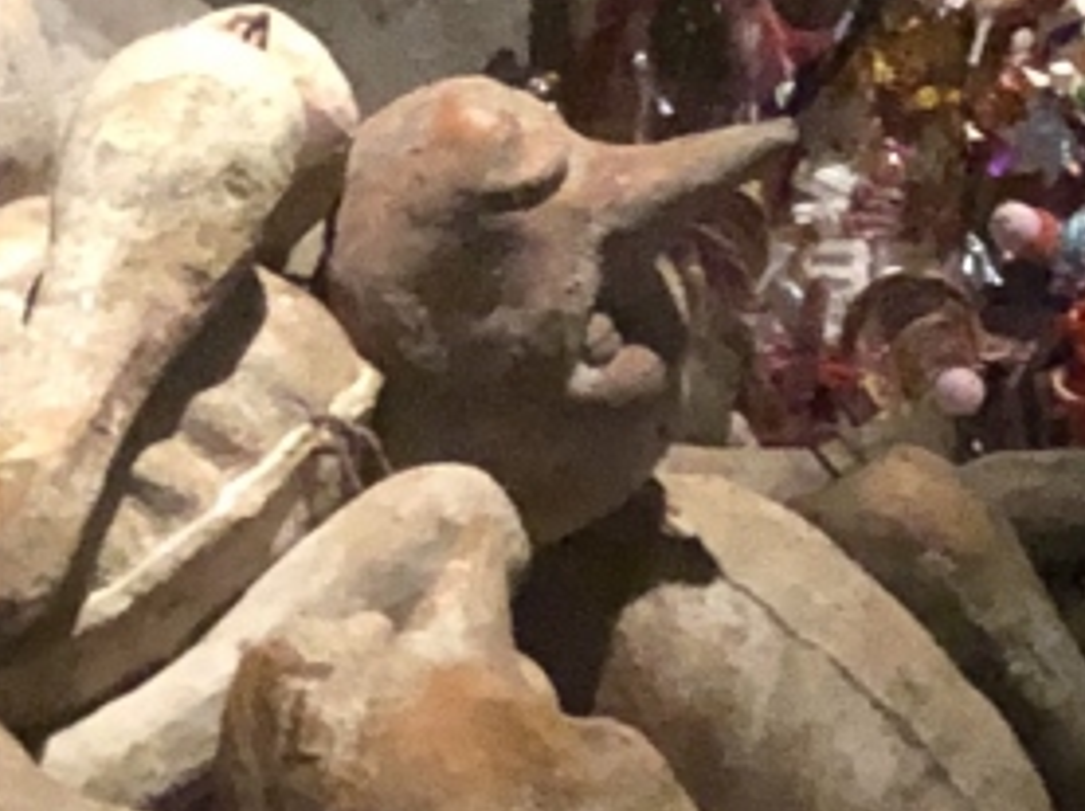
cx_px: -59
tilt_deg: -13.4
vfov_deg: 9.1
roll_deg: +1.4
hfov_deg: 12.0
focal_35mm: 162
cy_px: 787
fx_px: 5071
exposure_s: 1/4
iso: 400
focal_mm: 3.99
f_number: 1.8
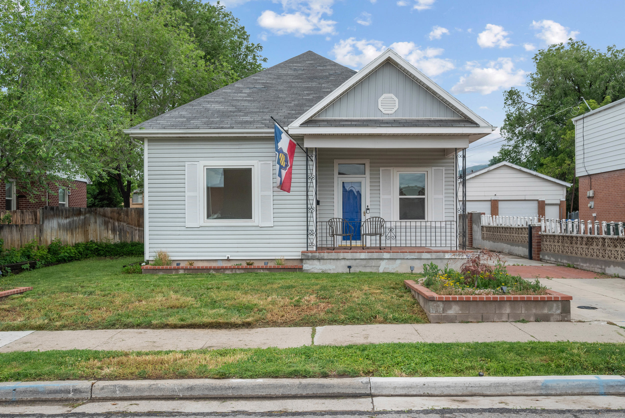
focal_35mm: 30
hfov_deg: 61.9
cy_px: 209
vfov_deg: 43.6
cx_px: 312
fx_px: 521
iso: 800
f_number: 8
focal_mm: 30
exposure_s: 1/160
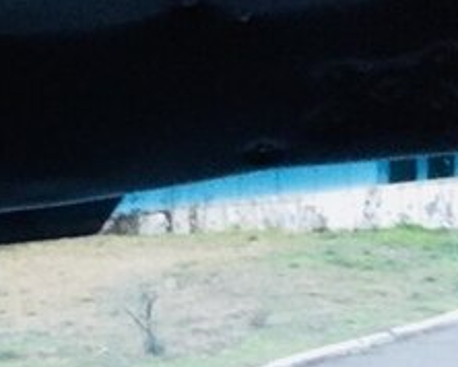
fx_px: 1140
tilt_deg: -7.8
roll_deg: +2.1
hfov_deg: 20.9
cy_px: 440
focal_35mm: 84
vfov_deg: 17.5
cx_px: -118
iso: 320
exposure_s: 1/17
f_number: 2.2
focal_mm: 4.15
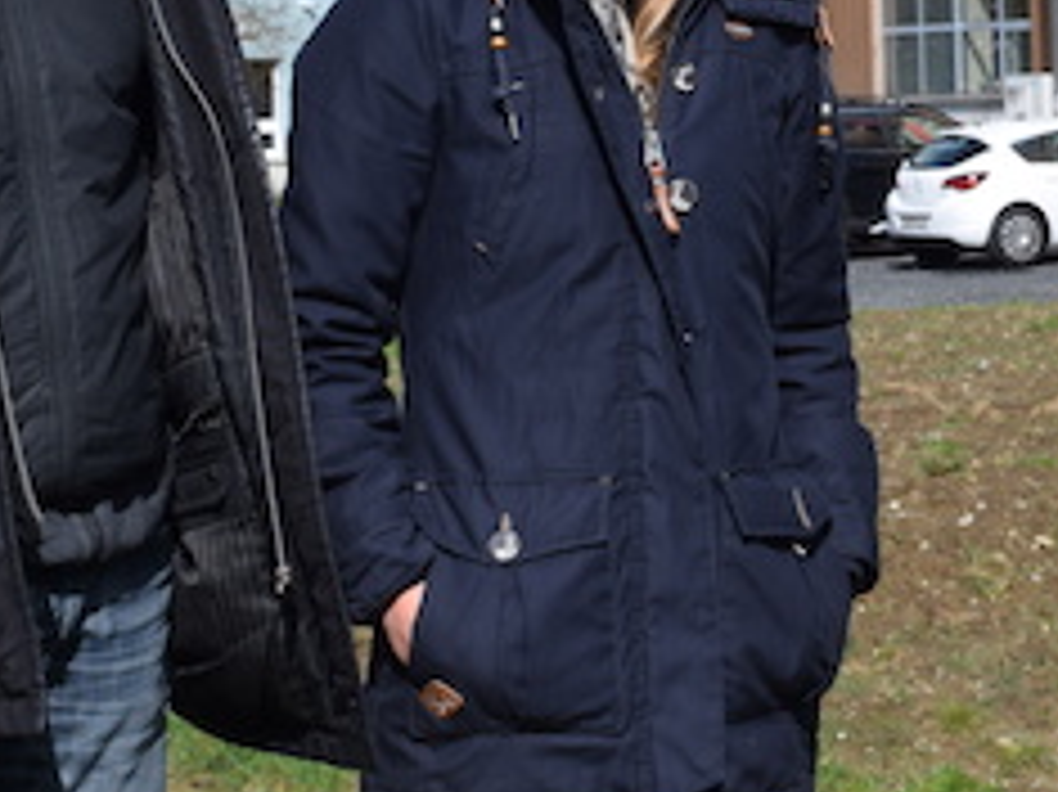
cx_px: 1049
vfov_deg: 8.9
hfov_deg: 11.7
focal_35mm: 167
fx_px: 5102
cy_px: 254
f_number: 10
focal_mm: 34
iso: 200
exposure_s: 1/400
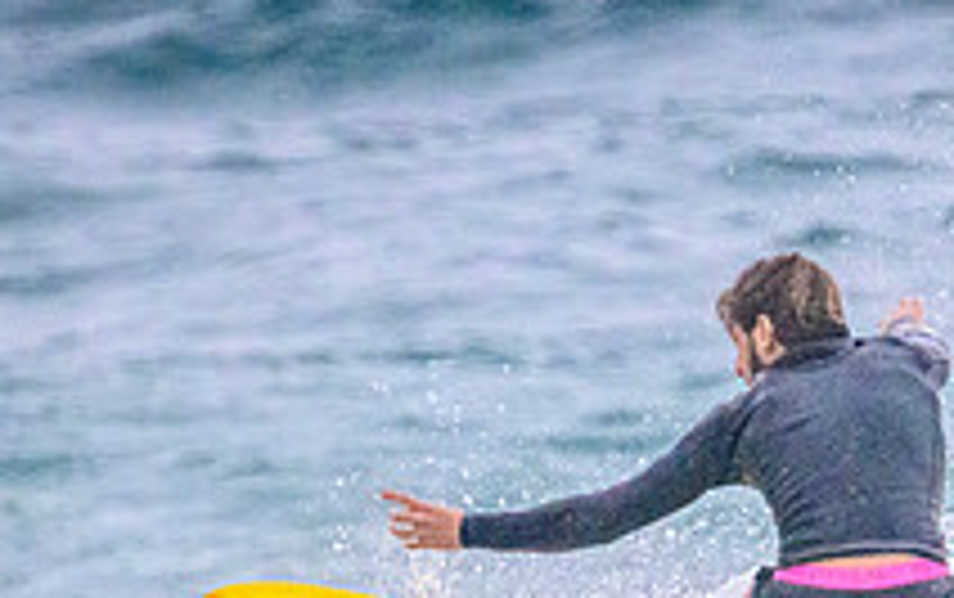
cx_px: 801
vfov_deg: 0.7
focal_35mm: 1949
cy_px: 722
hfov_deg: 1.1
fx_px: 50727
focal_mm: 700
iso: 8000
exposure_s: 1/1250
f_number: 11
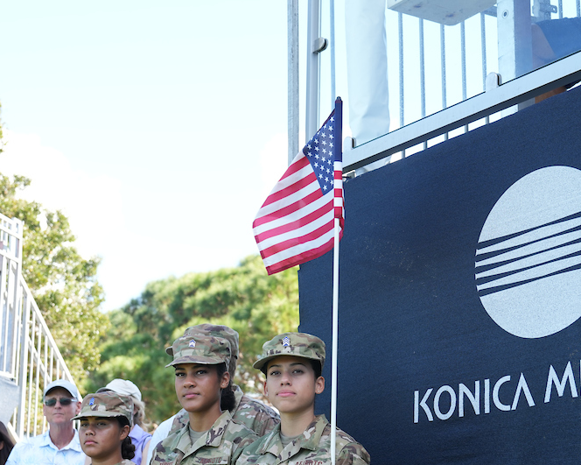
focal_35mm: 78
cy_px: 298
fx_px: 1341
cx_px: 204
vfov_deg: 19.6
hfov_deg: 24.4
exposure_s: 1/320
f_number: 4.5
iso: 320
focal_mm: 46
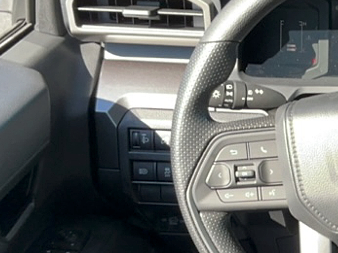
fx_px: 811
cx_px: 444
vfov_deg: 17.7
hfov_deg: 21.3
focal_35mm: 83
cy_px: 191
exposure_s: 1/120
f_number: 1.8
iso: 20
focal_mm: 3
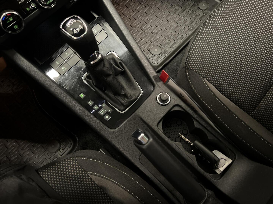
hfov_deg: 67.3
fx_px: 205
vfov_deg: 53.1
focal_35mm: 26
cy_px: 102
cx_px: 136
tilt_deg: -70.4
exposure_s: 1/20
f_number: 1.5
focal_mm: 5.7
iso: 1000
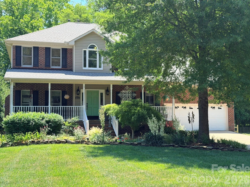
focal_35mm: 49
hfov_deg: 38.9
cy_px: 93
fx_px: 354
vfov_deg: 29.7
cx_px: 124
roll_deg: +0.7
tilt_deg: +4.5
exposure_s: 1/1330
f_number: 1.78
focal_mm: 6.76
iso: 80
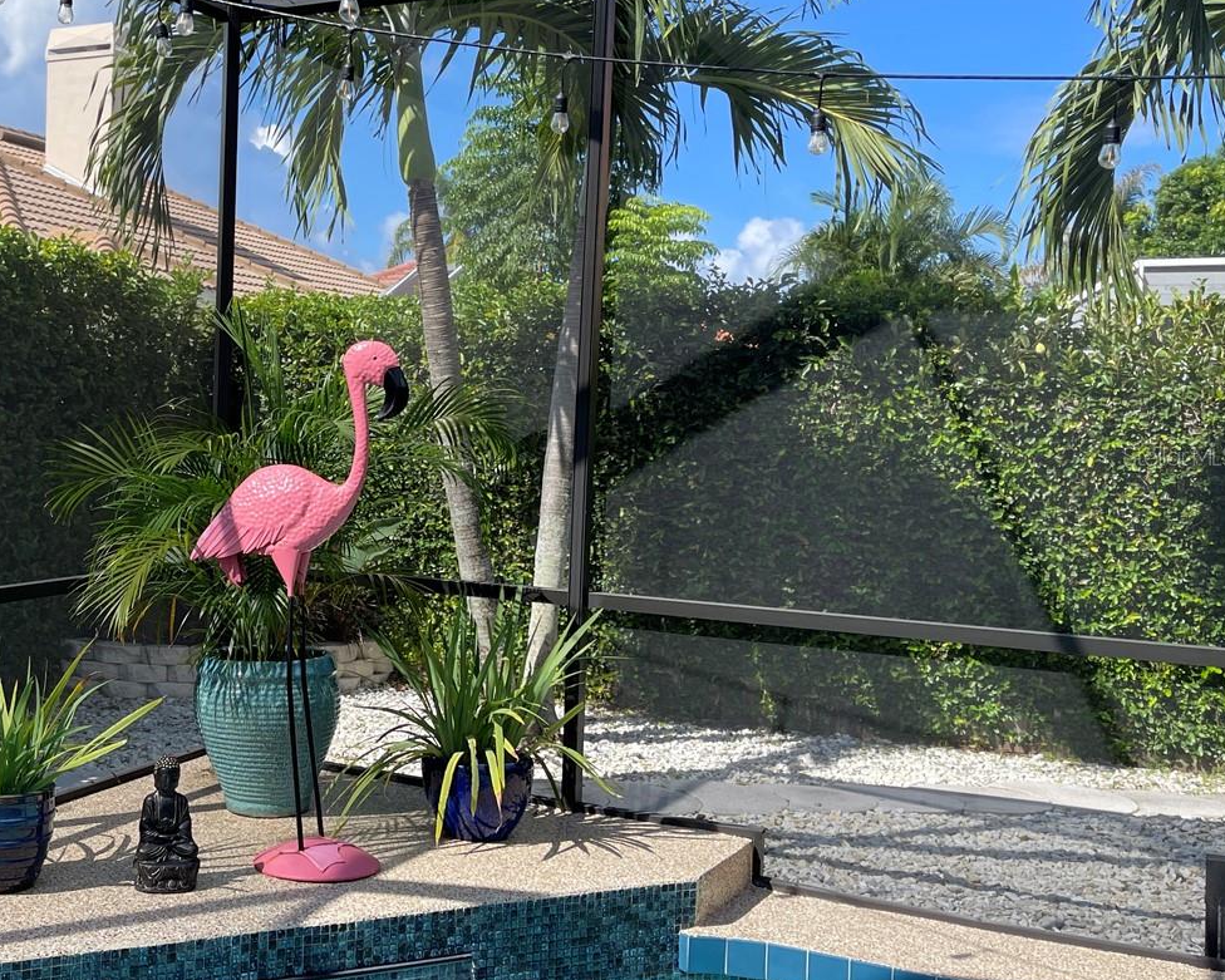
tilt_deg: -3.6
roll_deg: -2.0
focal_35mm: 40
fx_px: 1450
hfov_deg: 43.5
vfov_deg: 37.3
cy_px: 455
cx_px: 237
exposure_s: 1/1353
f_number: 1.6
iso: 32
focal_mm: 5.1
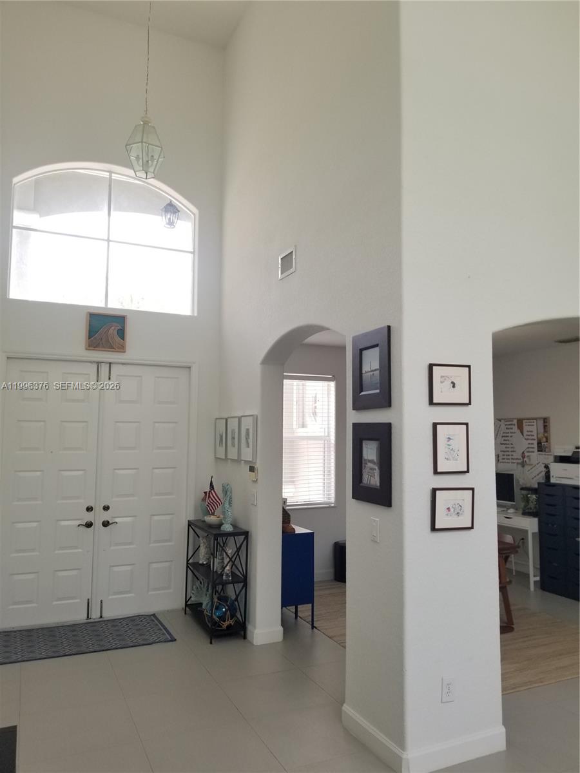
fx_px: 581
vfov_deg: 67.3
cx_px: 290
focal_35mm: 26
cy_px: 386
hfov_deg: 53.1
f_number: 1.7
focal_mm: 4.25
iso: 50
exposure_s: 1/175
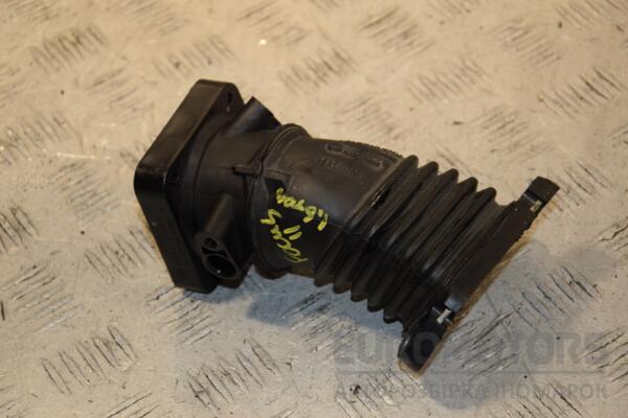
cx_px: 314
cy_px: 209
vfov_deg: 13.0
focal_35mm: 105
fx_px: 1832
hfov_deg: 19.5
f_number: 6.3
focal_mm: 70
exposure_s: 1/200
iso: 800
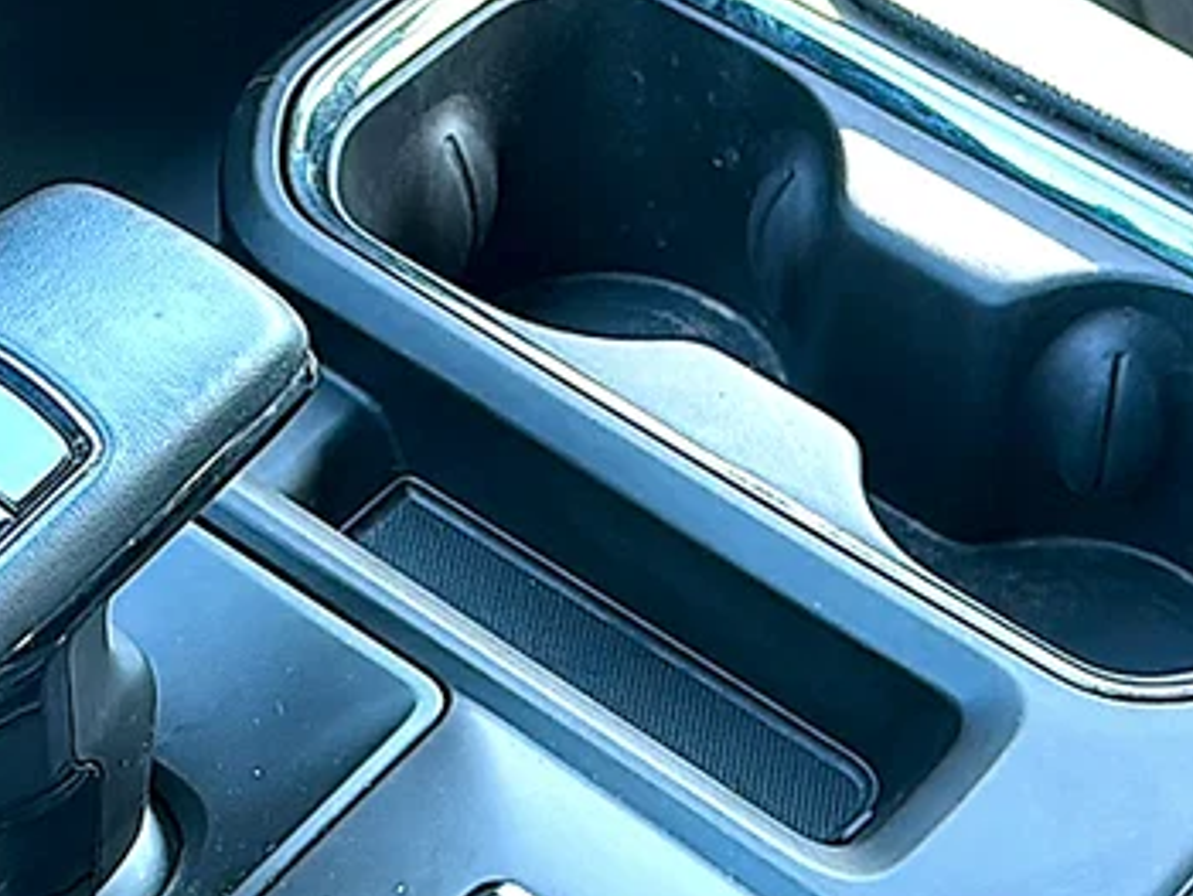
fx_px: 2966
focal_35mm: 86
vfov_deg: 17.2
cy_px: 588
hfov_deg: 22.7
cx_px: 464
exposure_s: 1/40
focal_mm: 6.86
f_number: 1.78
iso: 125
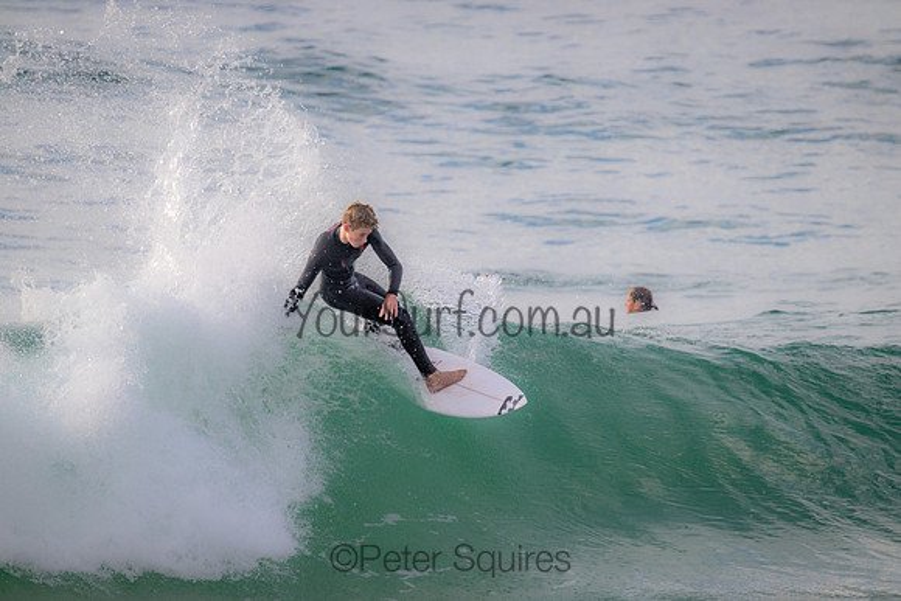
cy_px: 300
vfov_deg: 1.9
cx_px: 450
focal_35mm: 720
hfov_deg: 2.9
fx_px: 18023
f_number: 11
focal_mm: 720
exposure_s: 1/1600
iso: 1600
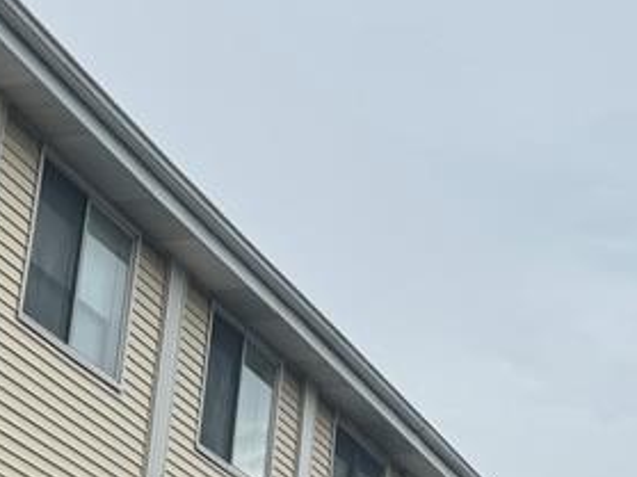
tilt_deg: +15.4
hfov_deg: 20.9
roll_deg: -8.6
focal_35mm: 88
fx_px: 1619
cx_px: -105
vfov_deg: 16.6
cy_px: 418
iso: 80
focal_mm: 6.76
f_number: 1.78
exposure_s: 1/2174
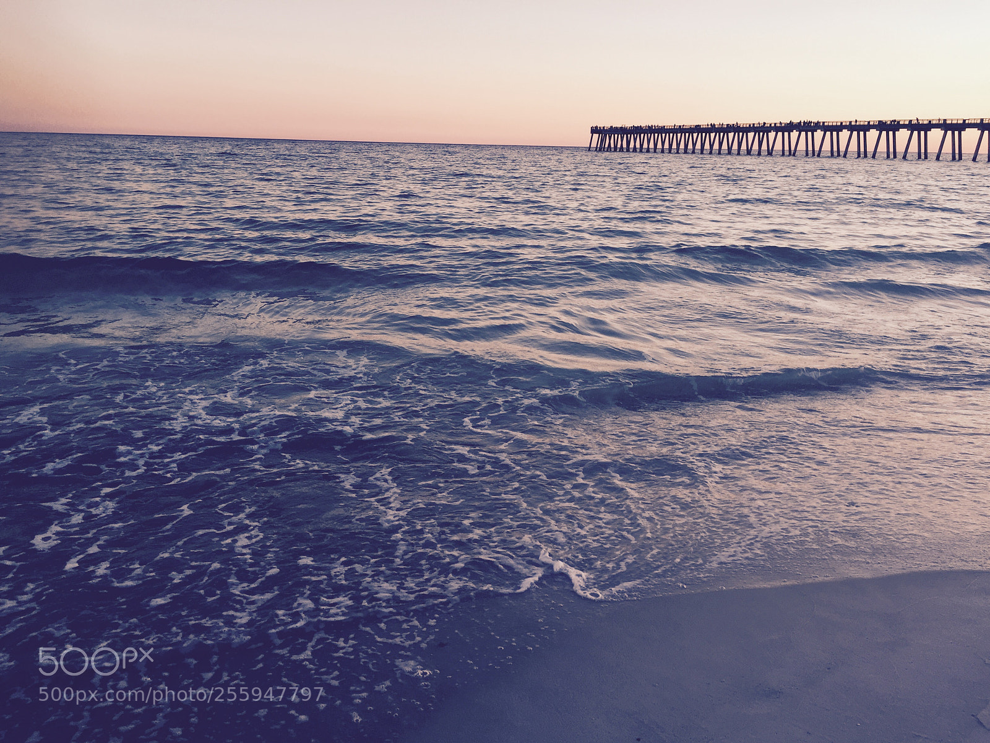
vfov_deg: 48.2
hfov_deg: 61.7
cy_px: 372
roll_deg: -1.2
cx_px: 495
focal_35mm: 29
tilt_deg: -14.6
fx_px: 829
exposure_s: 1/195
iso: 32
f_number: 2.2
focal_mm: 4.15
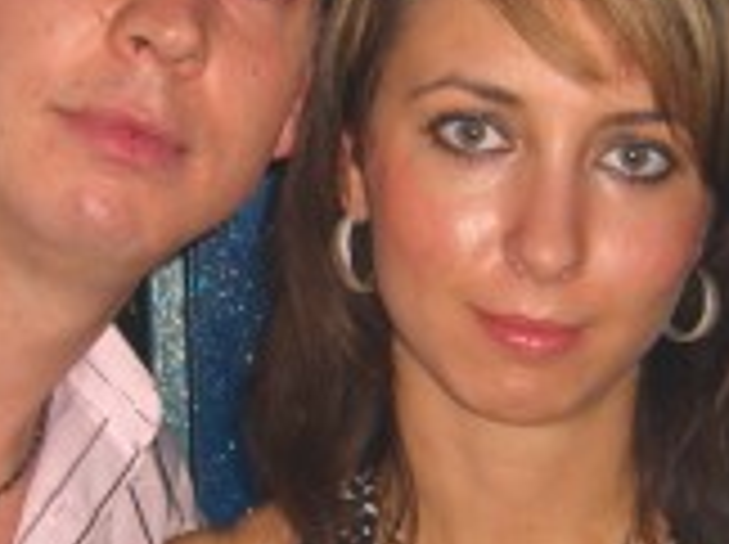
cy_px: 369
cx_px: 400
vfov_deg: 10.5
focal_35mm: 141
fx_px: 2965
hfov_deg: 14.0
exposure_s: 1/60
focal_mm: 7.9
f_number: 2.8
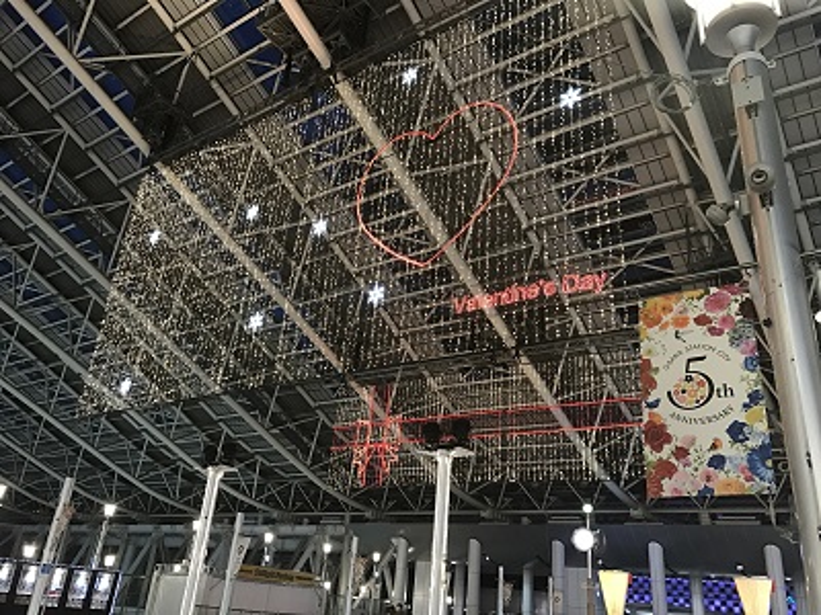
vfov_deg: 49.7
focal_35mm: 28
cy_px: 308
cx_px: 410
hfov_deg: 63.4
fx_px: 664
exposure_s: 1/15
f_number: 1.8
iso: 50
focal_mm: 3.99
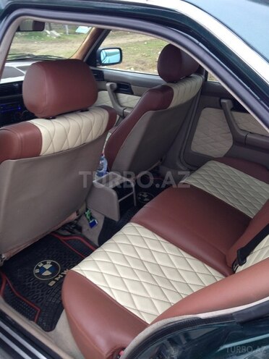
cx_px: 134
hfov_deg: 42.9
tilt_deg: -26.6
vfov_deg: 55.4
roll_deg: -0.5
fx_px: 342
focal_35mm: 33
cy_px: 180
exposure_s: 1/40
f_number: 2.4
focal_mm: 4.12
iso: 50
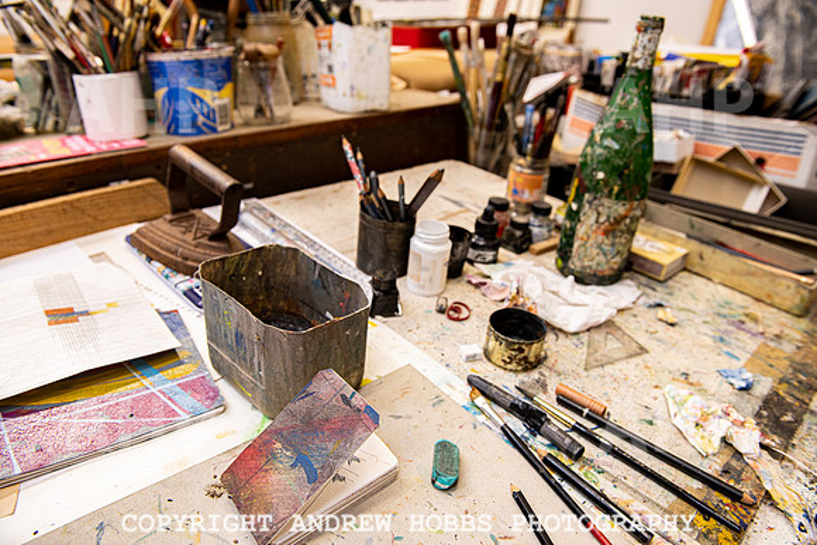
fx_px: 545
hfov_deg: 73.7
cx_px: 408
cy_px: 272
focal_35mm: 24
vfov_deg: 53.2
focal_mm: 24
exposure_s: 1/5
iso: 64
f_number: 5.6
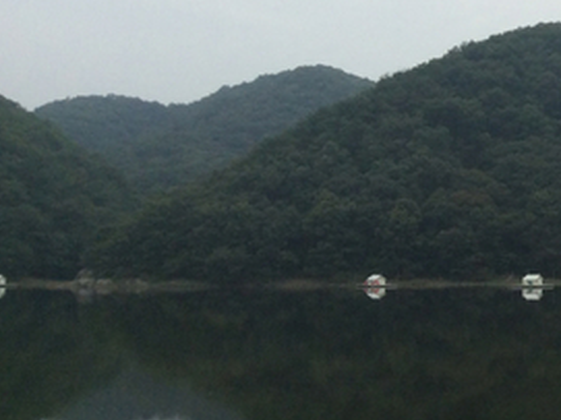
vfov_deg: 17.3
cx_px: 717
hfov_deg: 21.0
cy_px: 157
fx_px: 1377
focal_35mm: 85
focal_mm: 3.3
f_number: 2.4
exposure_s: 1/555
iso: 32
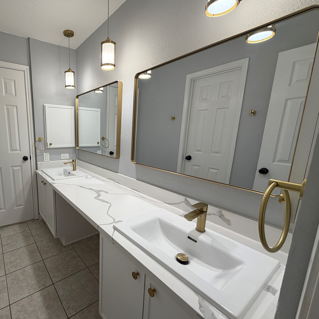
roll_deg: -0.2
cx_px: 104
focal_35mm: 17
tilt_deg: -11.6
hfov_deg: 80.9
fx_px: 177
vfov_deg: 84.0
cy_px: 163
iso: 80
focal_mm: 2.22
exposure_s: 1/120
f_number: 2.2
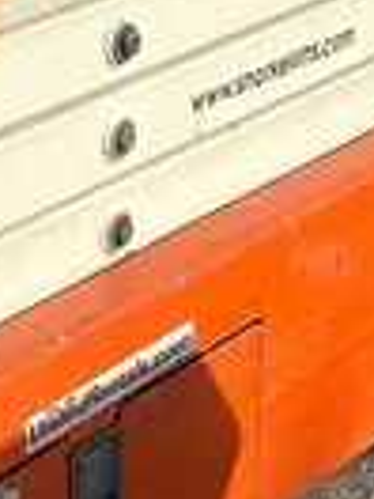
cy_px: -93
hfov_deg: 10.1
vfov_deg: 13.4
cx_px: -136
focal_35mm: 144
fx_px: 2074
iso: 50
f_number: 1.5
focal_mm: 5.7
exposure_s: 1/3165
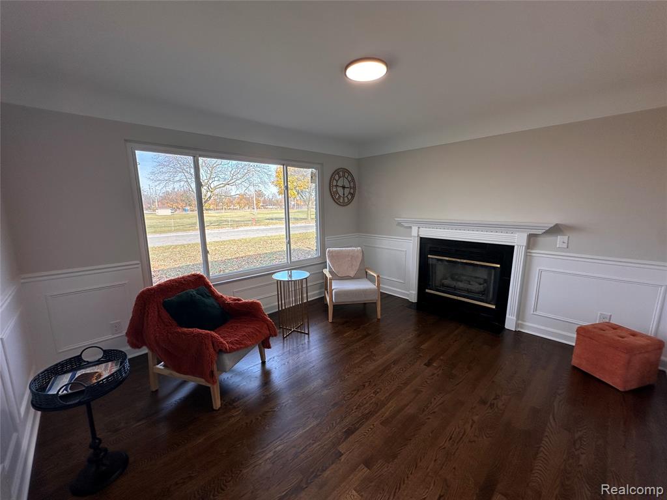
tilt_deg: -9.5
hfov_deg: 102.1
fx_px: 270
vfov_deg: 85.7
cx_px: 334
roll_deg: +0.8
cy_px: 250
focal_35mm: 14
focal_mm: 2.22
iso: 40
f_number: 2.2
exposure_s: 1/143
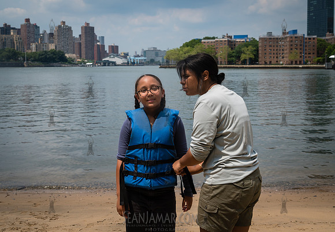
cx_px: 182
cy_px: 95
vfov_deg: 28.0
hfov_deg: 39.6
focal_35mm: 49
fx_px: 464
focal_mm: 38
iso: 160
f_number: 5
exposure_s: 1/1250
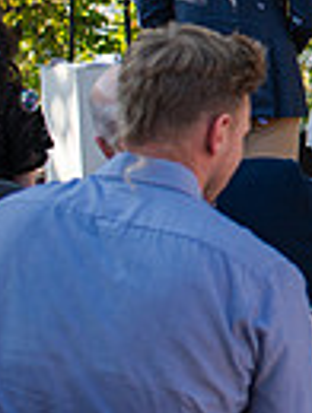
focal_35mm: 153
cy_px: 64
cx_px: 799
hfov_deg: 8.7
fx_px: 1833
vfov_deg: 12.8
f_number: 3.2
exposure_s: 1/640
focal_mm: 35
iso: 220
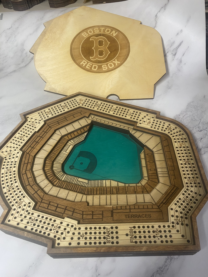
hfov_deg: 53.1
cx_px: 104
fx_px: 208
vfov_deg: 67.3
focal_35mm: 26
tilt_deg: -49.8
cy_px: 138
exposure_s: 1/60
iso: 100
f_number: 1.8
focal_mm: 4.25
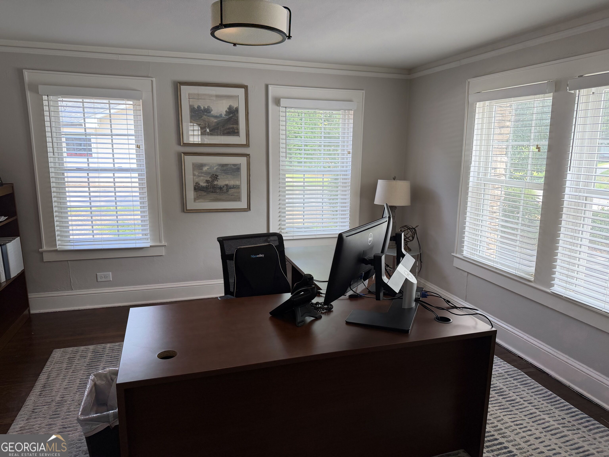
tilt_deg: -10.6
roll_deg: -0.3
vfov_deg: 56.8
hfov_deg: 71.6
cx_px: 304
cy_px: 228
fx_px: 422
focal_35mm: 24
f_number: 1.78
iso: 125
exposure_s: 1/197
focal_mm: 6.76
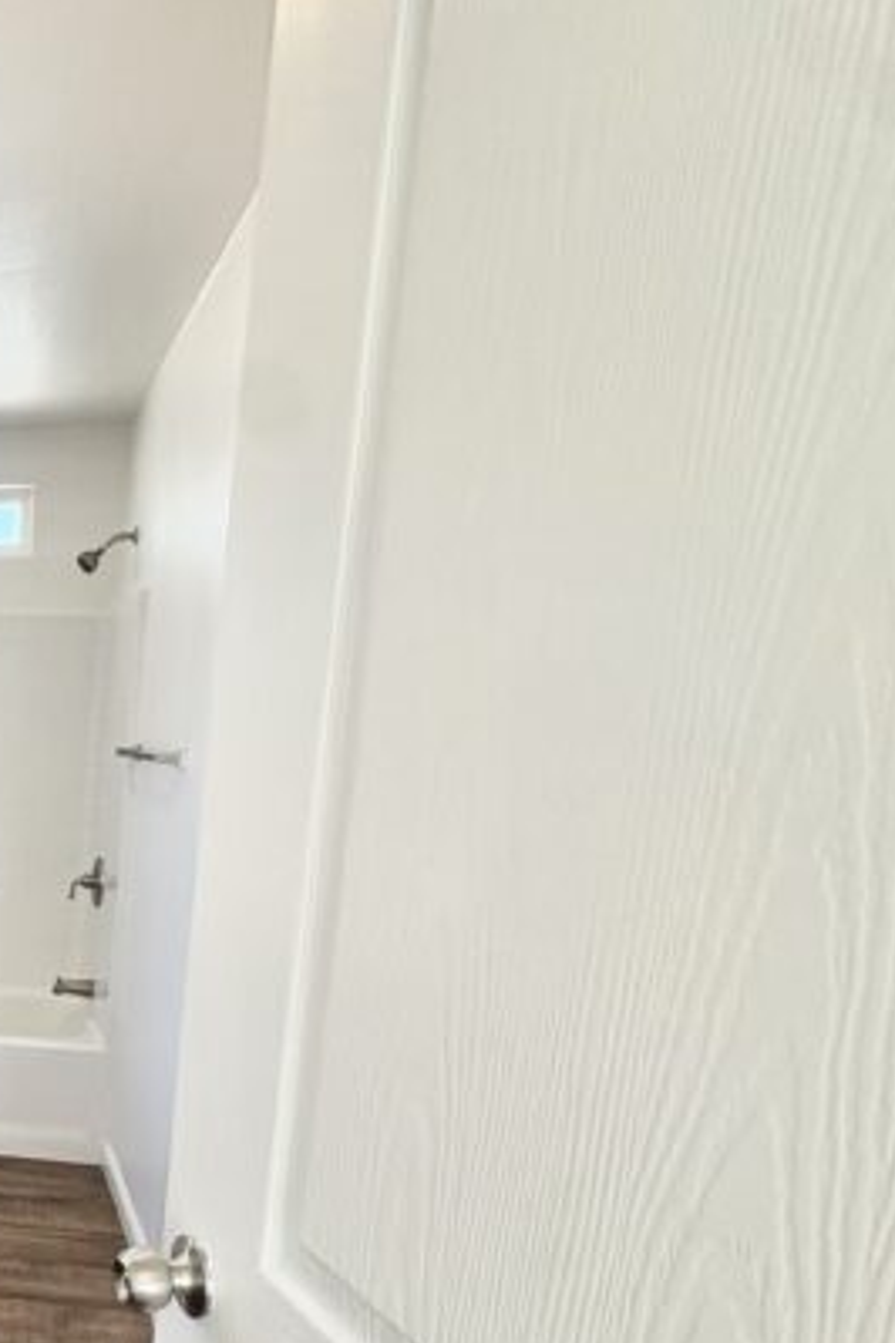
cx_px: -212
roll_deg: -0.5
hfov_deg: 35.2
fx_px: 1044
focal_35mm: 28
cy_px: 902
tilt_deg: -9.6
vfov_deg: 63.7
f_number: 2.2
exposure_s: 1/120
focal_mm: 2.22
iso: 125
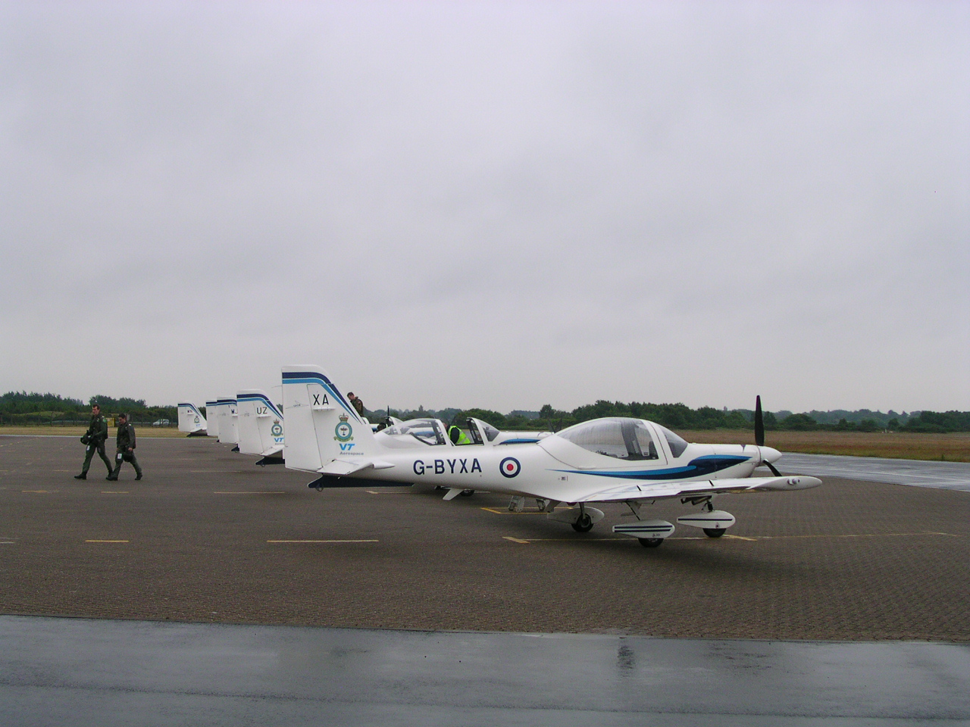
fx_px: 1373
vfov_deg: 29.7
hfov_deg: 38.9
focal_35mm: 49
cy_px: 364
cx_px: 485
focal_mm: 7.5
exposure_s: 1/315
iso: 100
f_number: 3.2
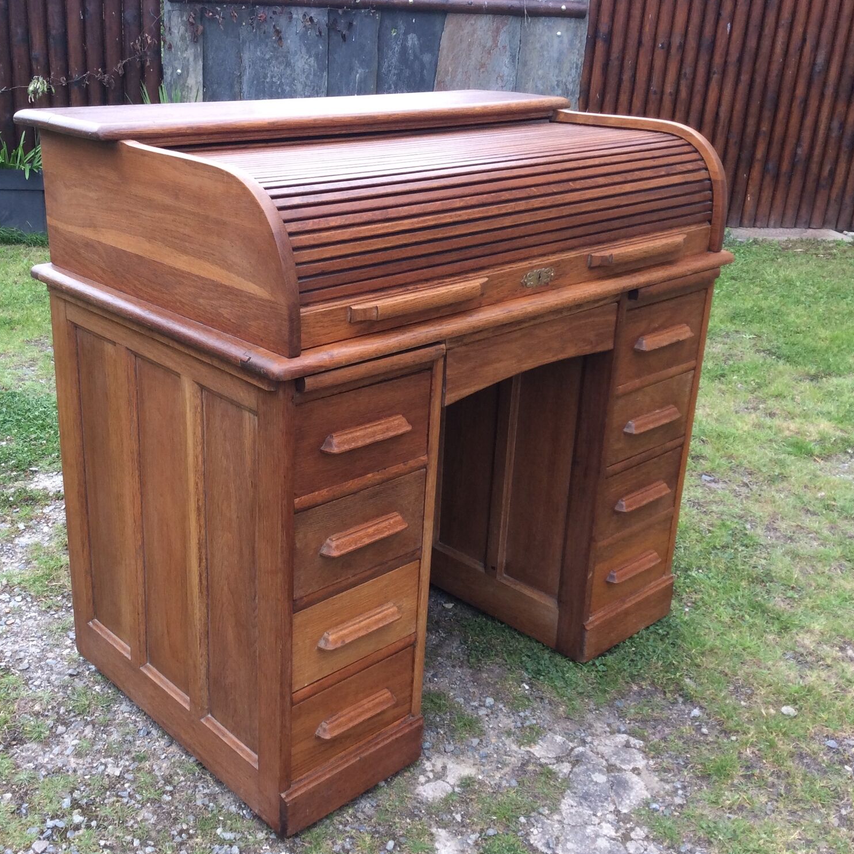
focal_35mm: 38
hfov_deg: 43.6
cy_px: 427
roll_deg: -2.0
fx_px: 1061
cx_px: 336
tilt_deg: -22.2
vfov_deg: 43.9
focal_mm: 3.3
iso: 32
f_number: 2.4
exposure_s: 1/100
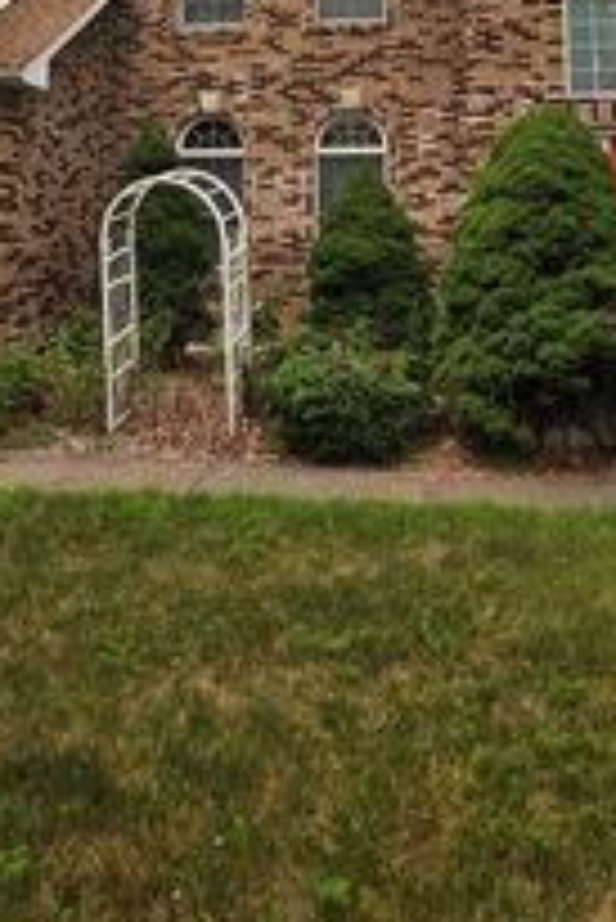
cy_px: 137
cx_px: 310
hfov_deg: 40.0
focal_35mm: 33
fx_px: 846
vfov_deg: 52.1
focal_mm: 2.2
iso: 40
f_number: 1.9
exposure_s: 1/1737
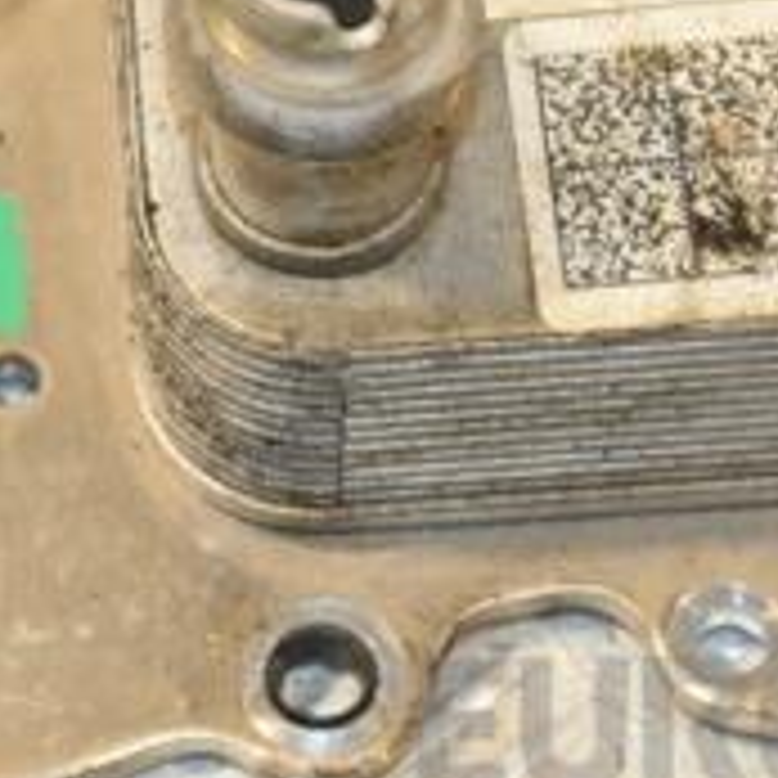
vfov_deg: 6.4
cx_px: 333
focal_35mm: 274
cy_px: 126
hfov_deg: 6.4
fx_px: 6967
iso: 800
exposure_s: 1/200
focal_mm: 62
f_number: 7.1
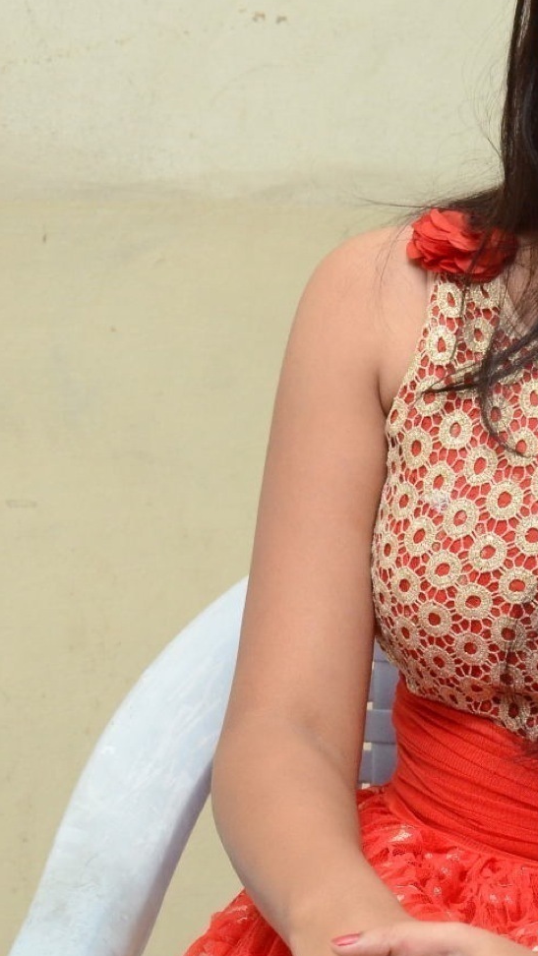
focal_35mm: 152
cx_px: 586
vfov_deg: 14.1
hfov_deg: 7.9
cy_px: 555
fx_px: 3854
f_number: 5.6
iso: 2500
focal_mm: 52
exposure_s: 1/125
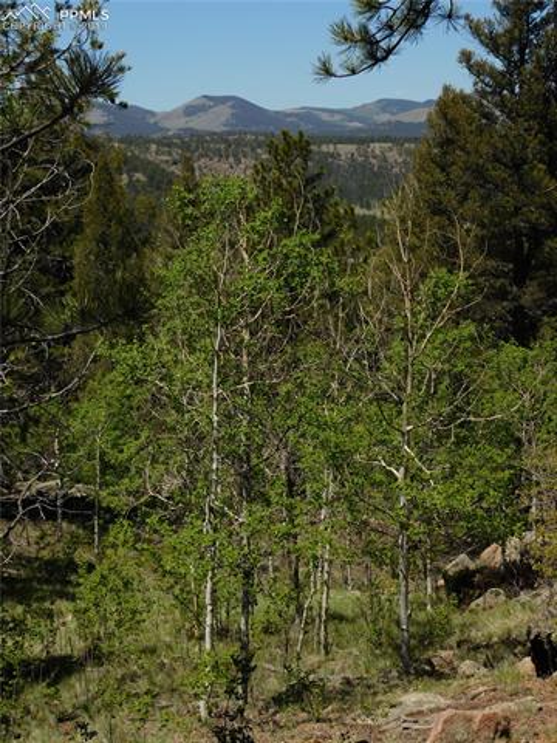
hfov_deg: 20.7
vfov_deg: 27.4
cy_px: 372
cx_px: 278
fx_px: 1523
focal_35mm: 71
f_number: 4.3
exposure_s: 1/1250
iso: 125
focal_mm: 12.6
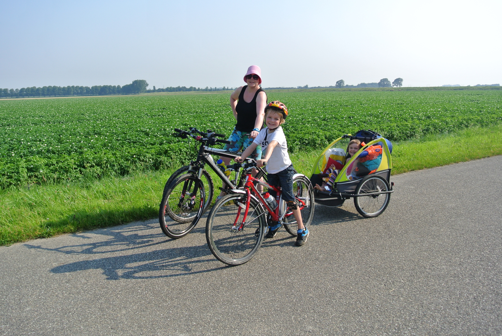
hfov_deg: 58.7
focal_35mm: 32
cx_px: 251
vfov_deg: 41.2
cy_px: 168
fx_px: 447
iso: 100
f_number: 4.5
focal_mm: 12.2
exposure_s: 1/500
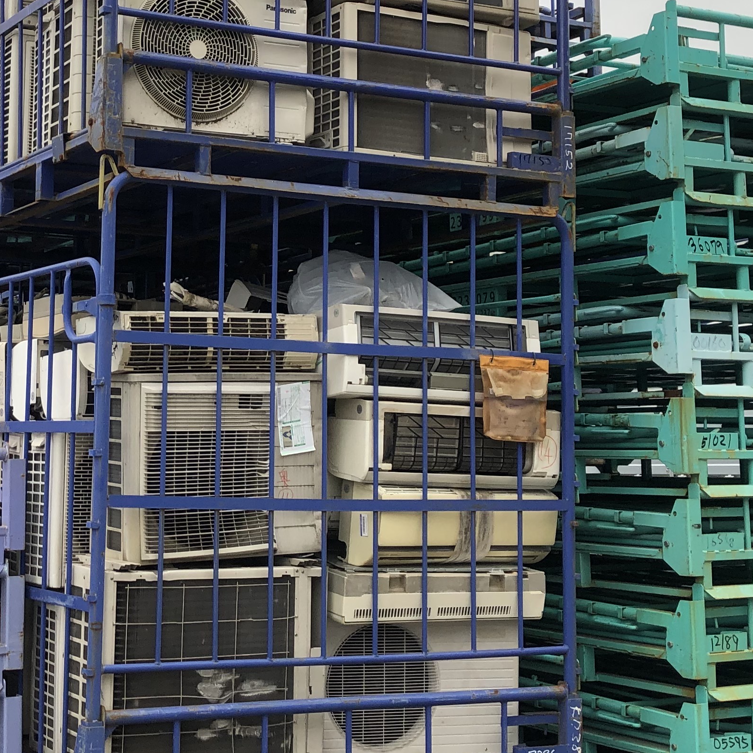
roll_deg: +0.9
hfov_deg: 26.9
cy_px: 261
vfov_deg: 27.2
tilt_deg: +10.0
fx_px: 1550
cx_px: 174
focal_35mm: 63
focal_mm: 3.99
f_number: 1.8
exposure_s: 1/175
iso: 25
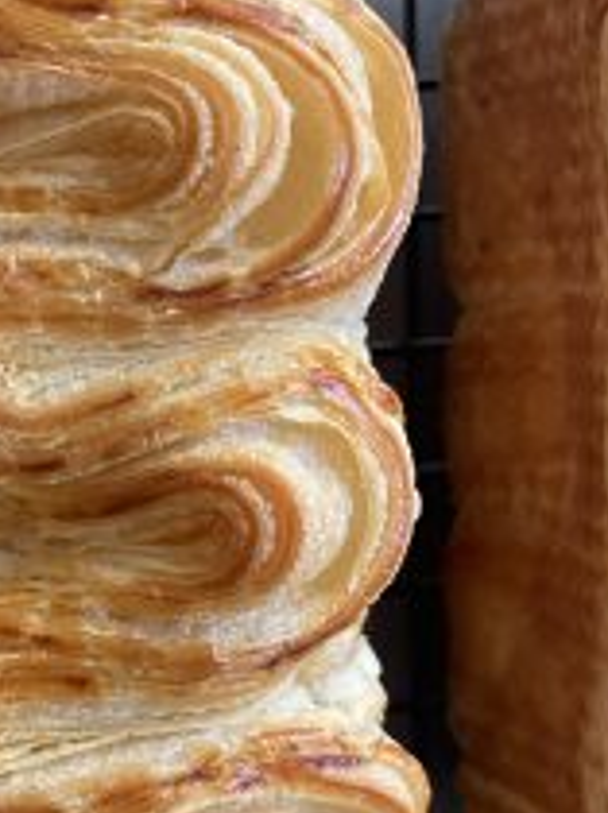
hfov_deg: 22.9
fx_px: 1455
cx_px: 33
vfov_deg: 31.1
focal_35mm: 62
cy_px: 523
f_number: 1.8
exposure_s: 1/99
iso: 125
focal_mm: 4.25
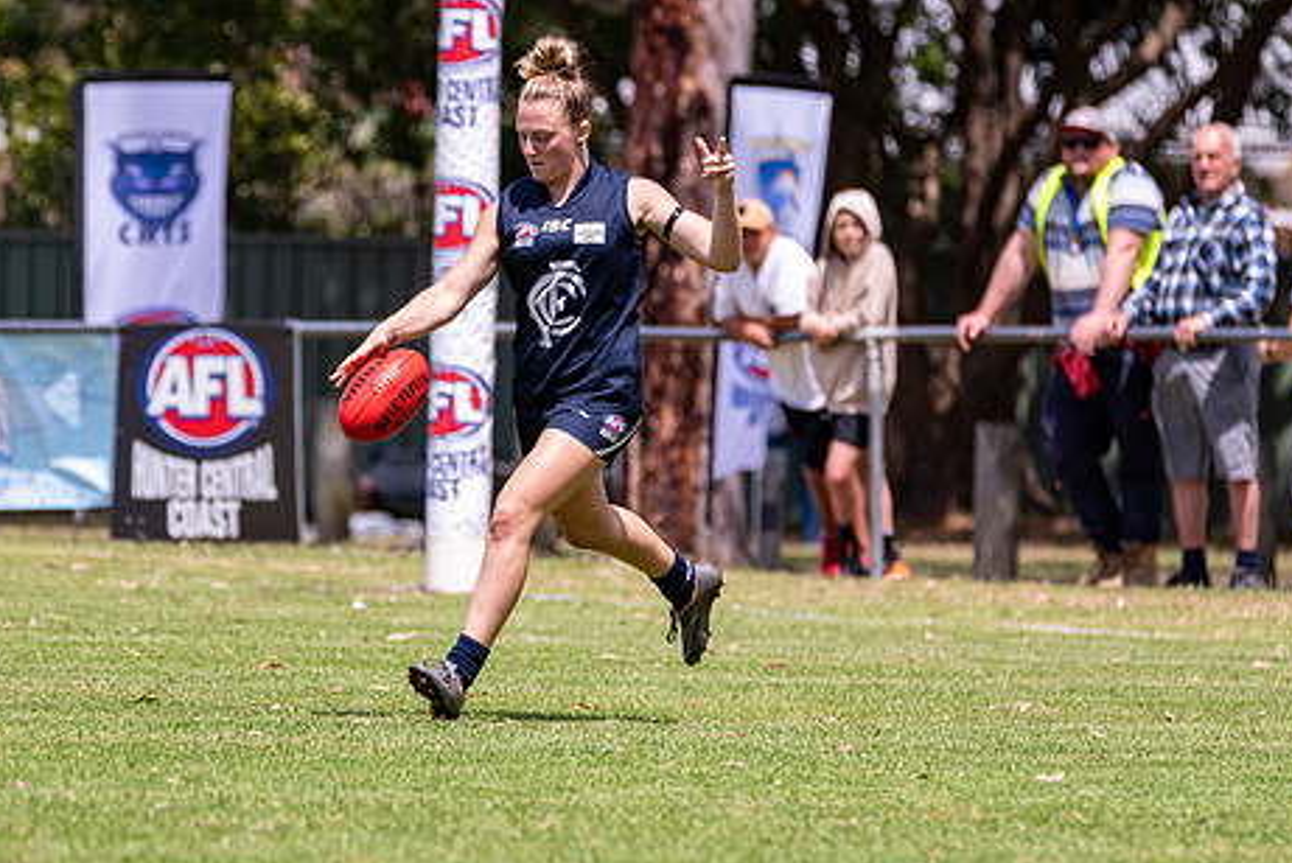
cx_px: 588
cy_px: 457
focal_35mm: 434
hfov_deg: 4.7
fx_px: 15585
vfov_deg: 3.2
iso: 800
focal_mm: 300
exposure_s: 1/3200
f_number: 6.3
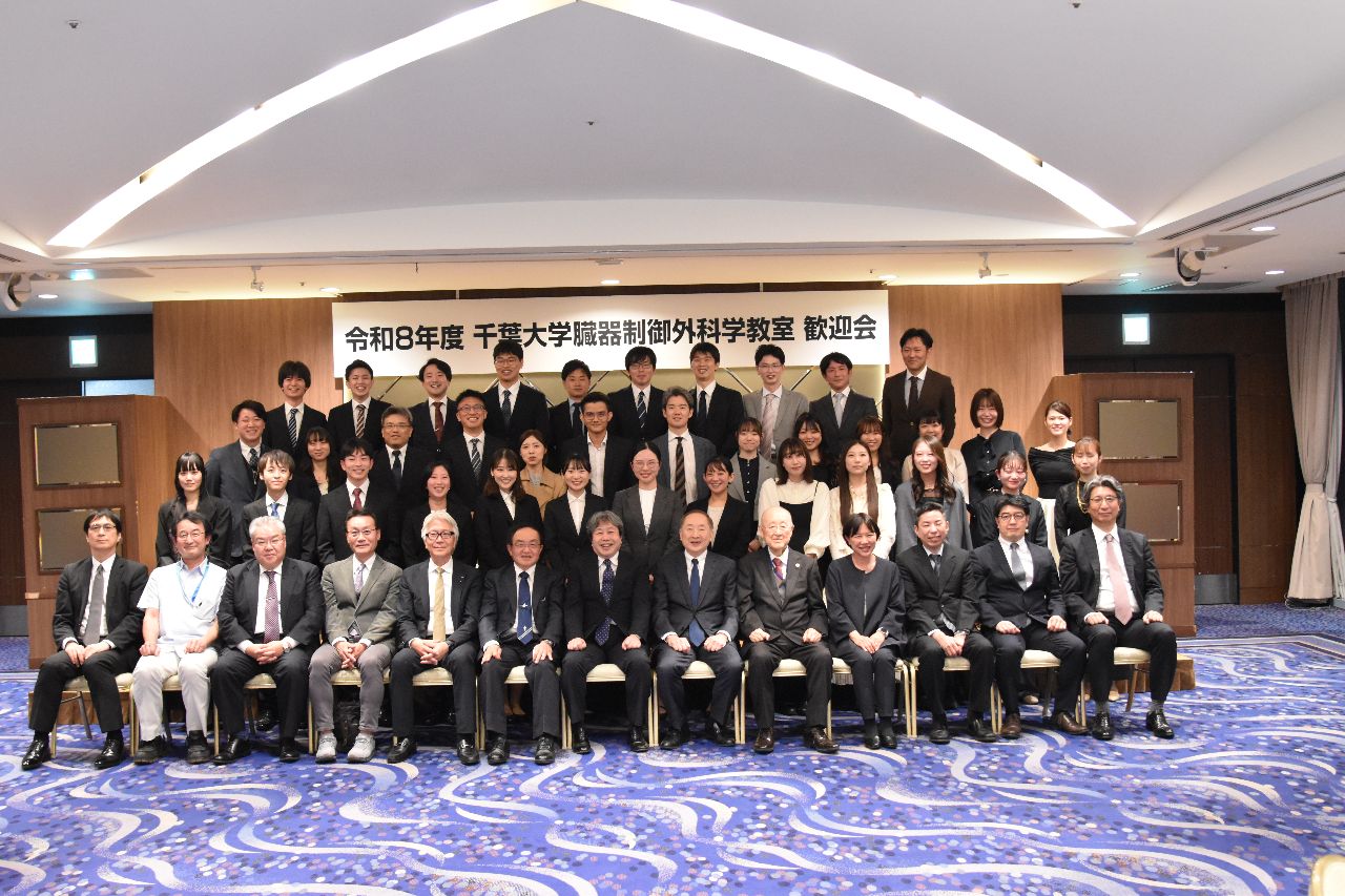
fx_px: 1345
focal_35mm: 36
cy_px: 448
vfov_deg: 36.9
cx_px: 672
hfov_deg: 53.1
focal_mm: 24
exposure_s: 1/60
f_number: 4
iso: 3600
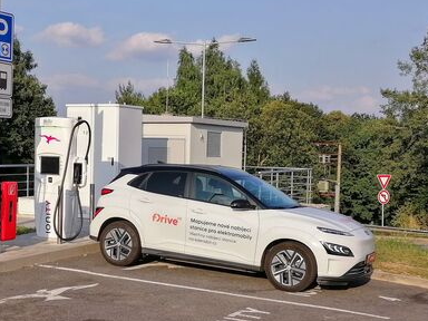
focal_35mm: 61
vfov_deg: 24.0
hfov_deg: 31.6
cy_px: 194
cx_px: 163
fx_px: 754
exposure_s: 1/1479
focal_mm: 5.3
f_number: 1.8
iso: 50
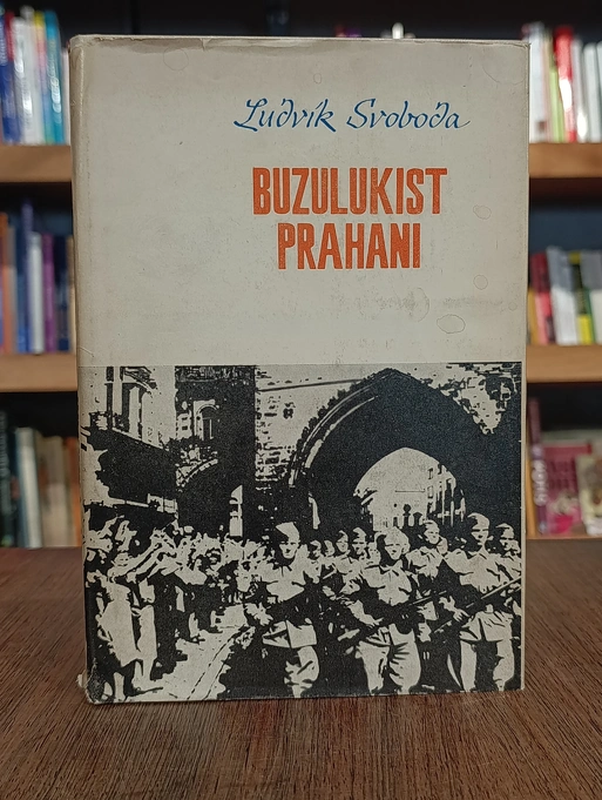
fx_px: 1017
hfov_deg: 33.0
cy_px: 400
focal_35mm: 44
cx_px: 301
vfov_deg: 42.9
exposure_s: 1/100
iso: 387
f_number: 1.65
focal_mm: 6.11
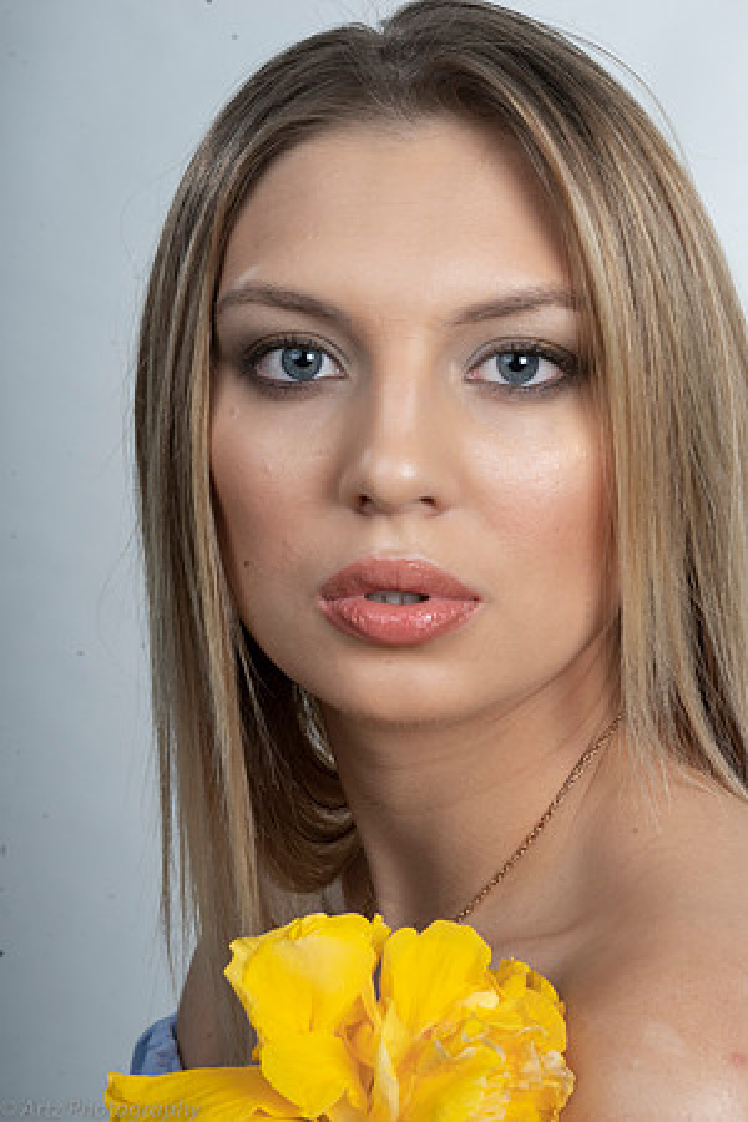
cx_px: 374
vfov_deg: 23.9
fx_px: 2649
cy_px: 561
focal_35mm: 85
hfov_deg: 16.1
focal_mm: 85
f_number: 14
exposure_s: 1/160
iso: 640
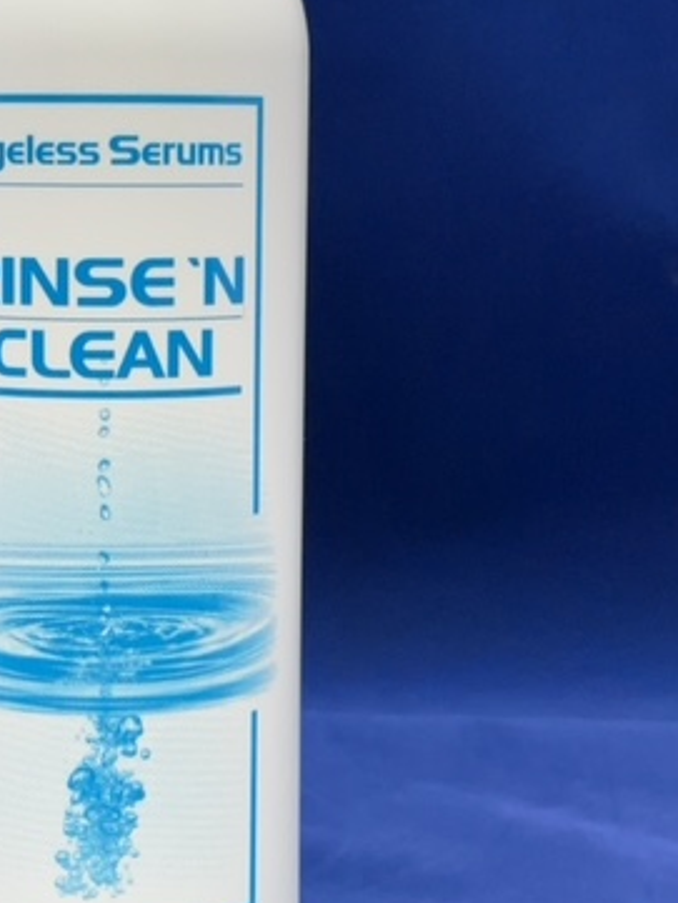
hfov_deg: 17.2
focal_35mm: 85
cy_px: 418
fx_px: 2218
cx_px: 143
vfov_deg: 23.0
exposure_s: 1/990
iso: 125
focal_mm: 6.86
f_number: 1.78
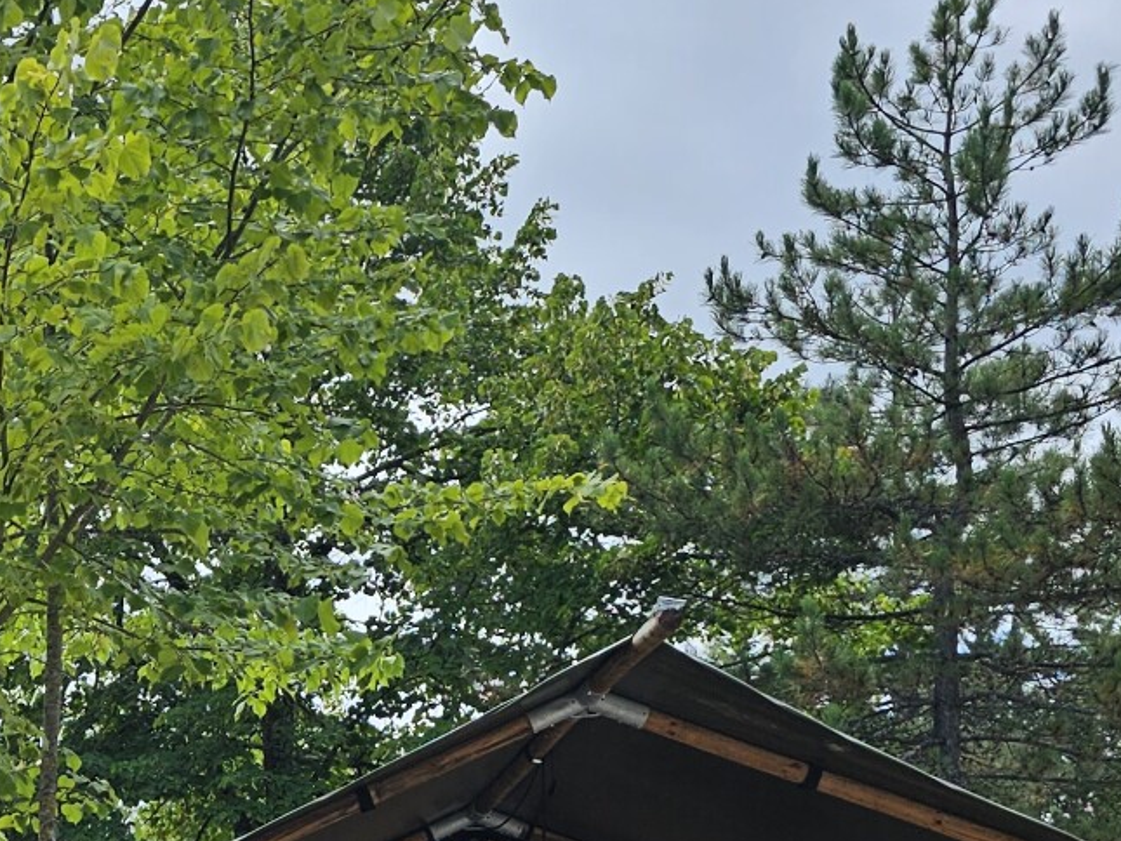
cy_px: 1185
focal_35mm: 73
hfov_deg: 24.1
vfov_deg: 18.3
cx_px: -252
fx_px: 2364
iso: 10
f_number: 1.7
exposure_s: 1/518
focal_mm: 6.3
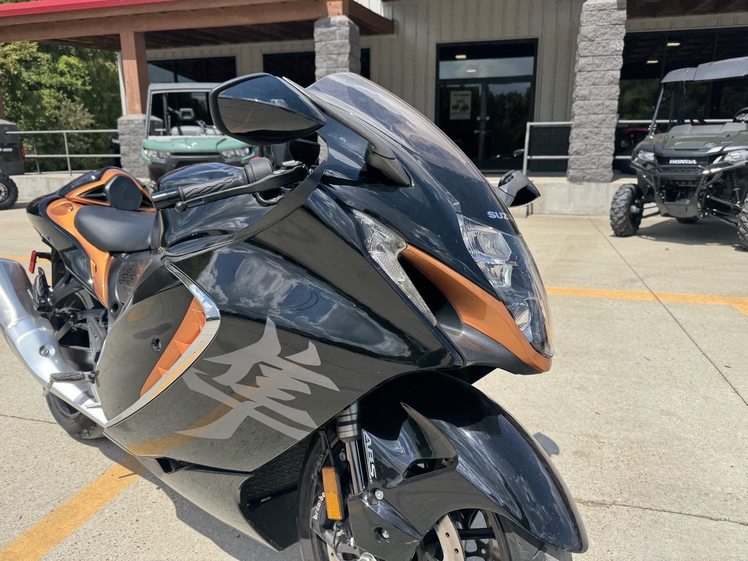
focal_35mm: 24
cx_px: 374
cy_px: 280
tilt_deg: -15.6
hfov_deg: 71.6
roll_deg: +0.8
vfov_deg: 56.8
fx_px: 519
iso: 80
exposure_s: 1/4608
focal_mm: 6.76
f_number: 1.78
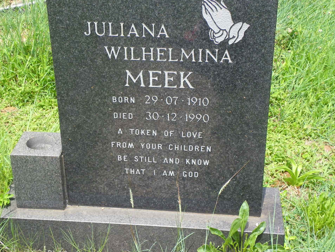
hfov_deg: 28.5
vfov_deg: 21.6
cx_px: 146
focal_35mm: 68
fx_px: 658
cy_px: 120
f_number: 4.5
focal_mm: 9.6
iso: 64
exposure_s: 1/250
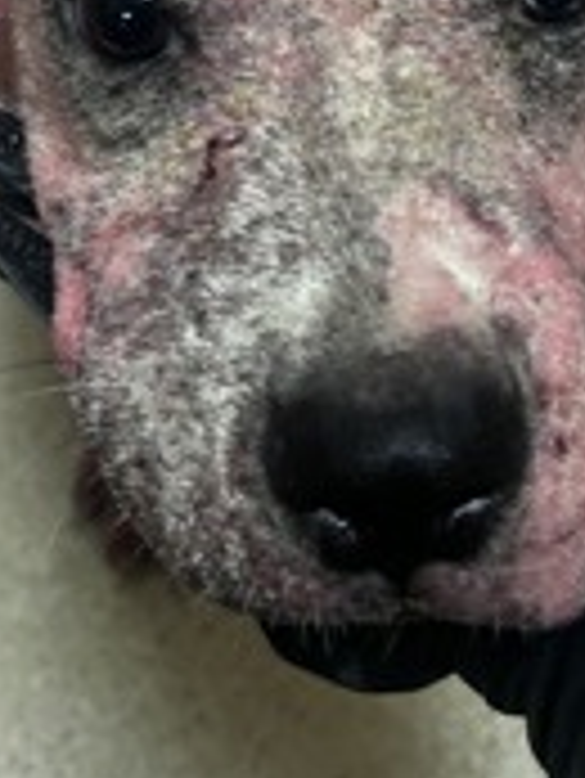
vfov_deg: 28.3
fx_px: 1418
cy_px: -49
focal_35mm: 63
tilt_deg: -52.2
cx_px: 367
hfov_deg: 23.3
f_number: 1.5
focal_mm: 5.7
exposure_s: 1/60
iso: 160
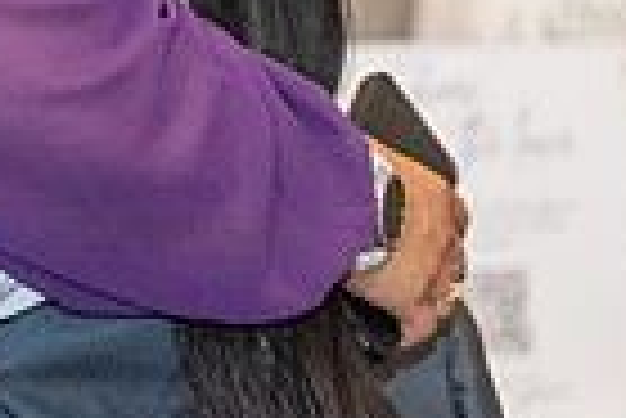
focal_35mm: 667
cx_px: -126
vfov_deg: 2.1
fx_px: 11610
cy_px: -299
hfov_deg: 3.1
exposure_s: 1/250
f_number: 2.8
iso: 3200
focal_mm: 160
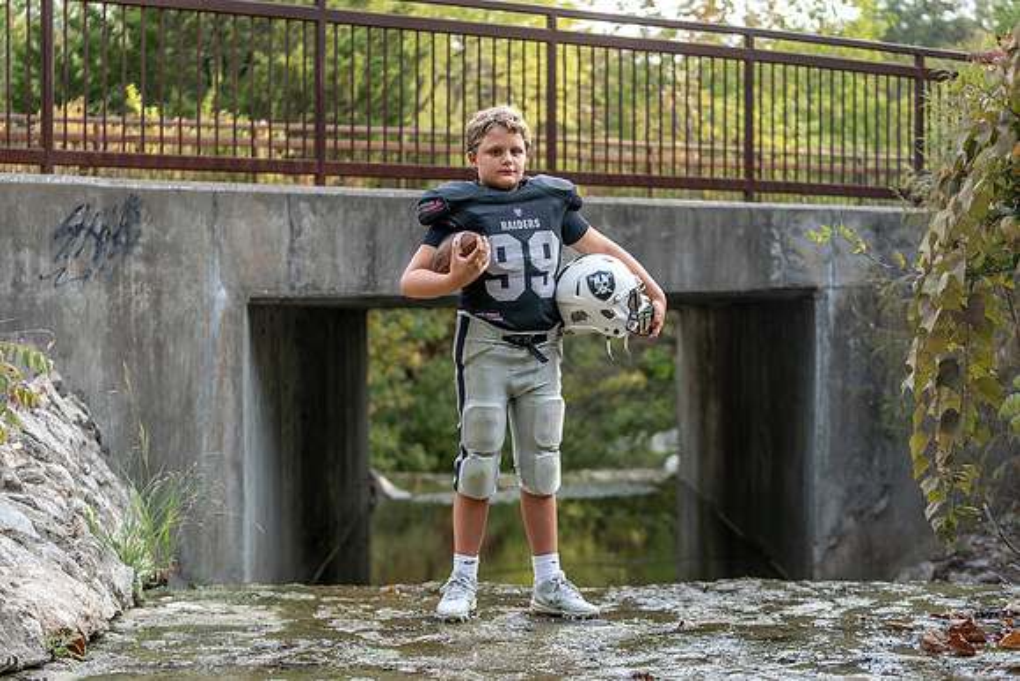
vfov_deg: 19.5
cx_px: 510
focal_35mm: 70
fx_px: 1984
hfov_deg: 28.8
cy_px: 340
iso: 125
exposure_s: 1/320
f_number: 2.8
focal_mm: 70
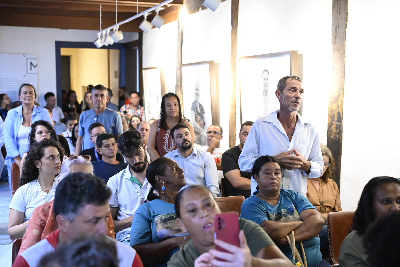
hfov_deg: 39.6
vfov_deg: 27.0
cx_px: 200
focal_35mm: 50
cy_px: 134
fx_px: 556
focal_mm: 50
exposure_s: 1/125
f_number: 3.3
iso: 6400
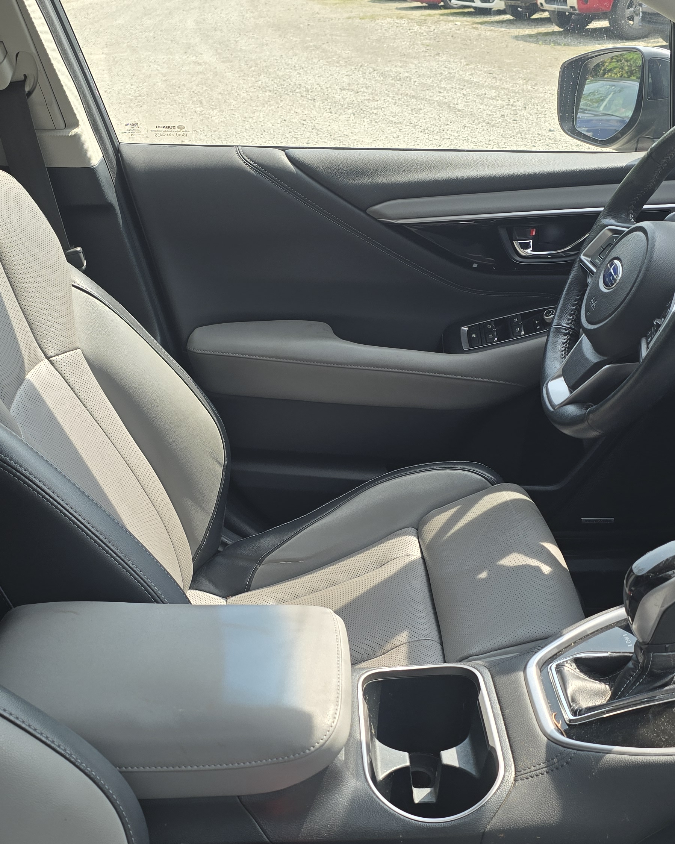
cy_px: 468
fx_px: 999
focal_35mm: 40
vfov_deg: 45.7
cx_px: 294
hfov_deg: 37.3
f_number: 1.7
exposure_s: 1/180
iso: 20
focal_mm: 6.3
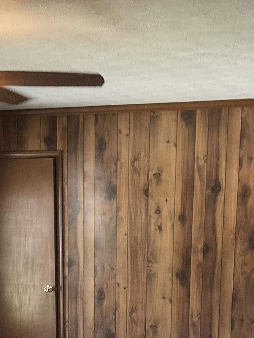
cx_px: 97
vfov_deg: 24.4
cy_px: 364
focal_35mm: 75
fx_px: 734
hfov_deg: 19.6
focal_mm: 3
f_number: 1.8
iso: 125
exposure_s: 1/60
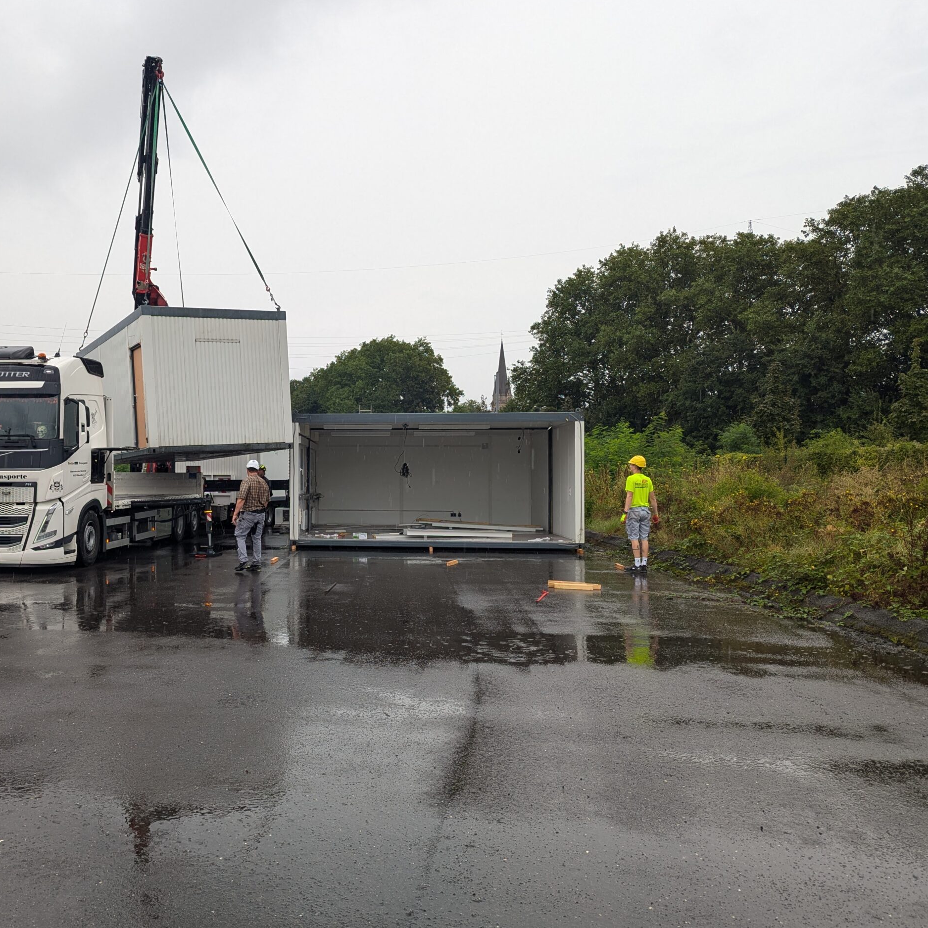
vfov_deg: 55.6
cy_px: 463
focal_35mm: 29
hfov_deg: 54.5
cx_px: 311
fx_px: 880
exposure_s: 1/323
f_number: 1.85
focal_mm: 6.81
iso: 45
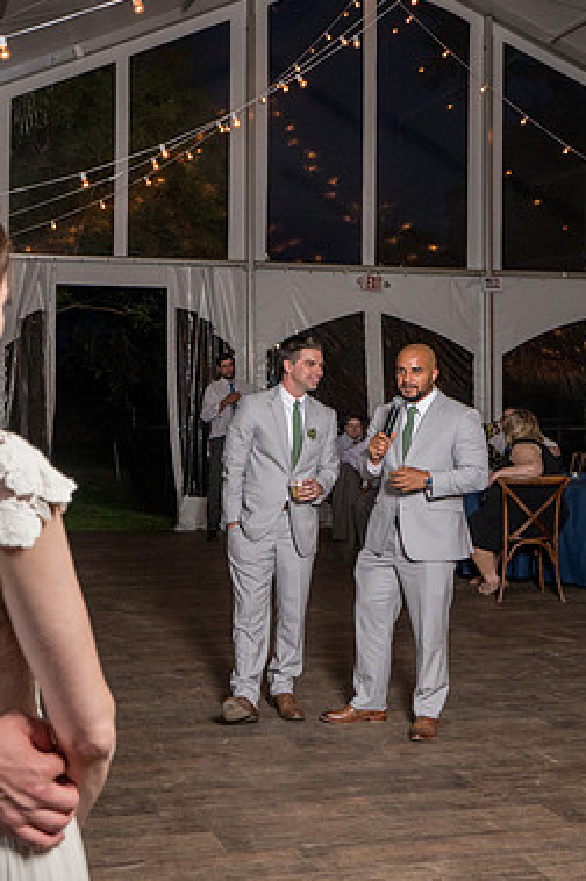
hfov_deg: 28.1
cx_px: 131
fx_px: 1150
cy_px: 391
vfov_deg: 41.9
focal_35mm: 47
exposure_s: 1/200
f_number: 5
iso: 2000
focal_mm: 27
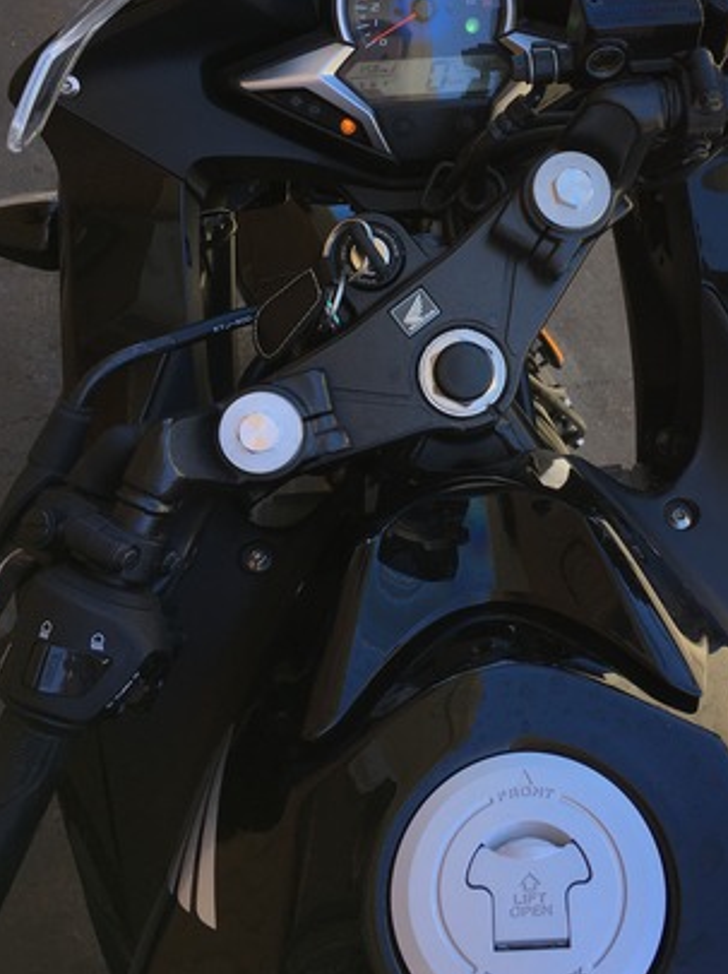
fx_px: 1208
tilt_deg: -54.8
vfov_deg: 43.3
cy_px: 329
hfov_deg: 33.1
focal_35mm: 43
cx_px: 512
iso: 25
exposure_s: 1/392
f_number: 2.2
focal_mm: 4.15
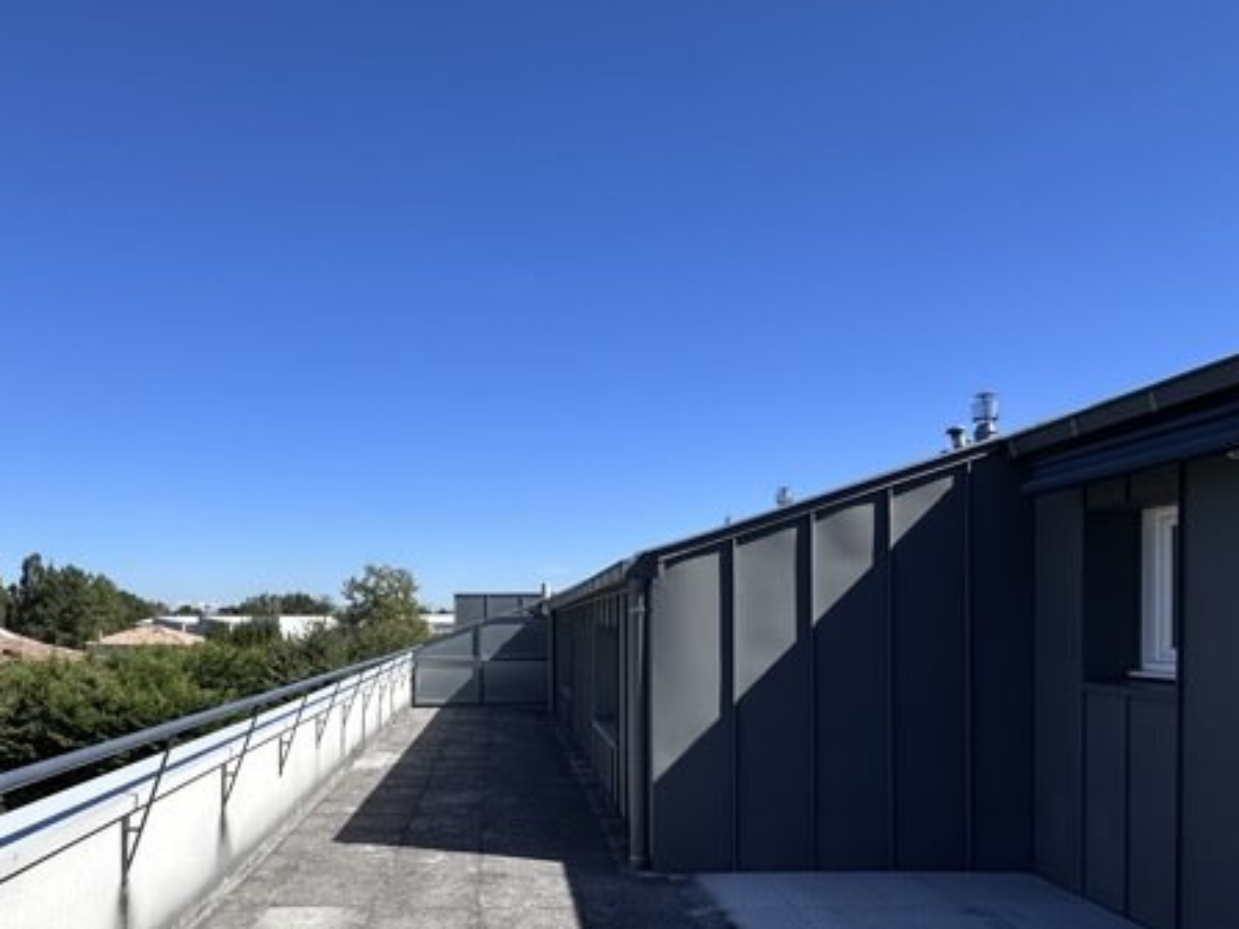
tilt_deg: +0.3
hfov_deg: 68.6
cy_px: 628
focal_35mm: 25
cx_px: 490
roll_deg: +0.1
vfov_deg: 53.7
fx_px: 895
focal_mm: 2.22
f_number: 2.2
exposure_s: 1/2304
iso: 50
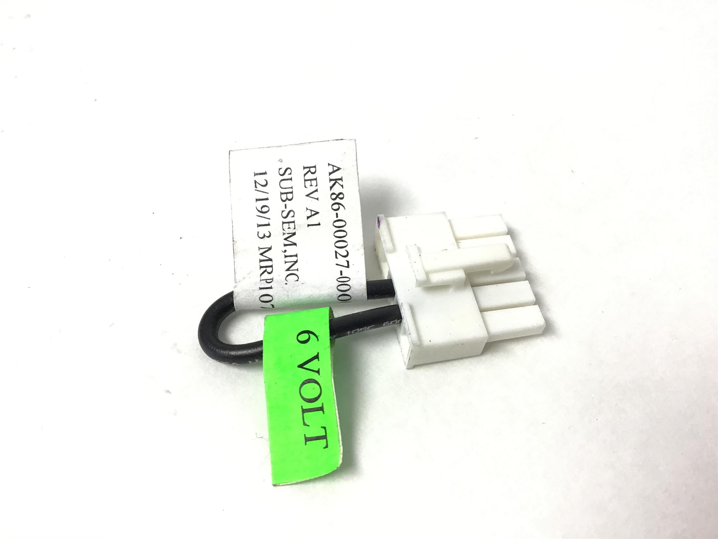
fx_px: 643
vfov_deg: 45.4
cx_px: 359
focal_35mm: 31
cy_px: 270
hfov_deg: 58.3
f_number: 2.4
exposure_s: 1/33
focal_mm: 3.3
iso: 32
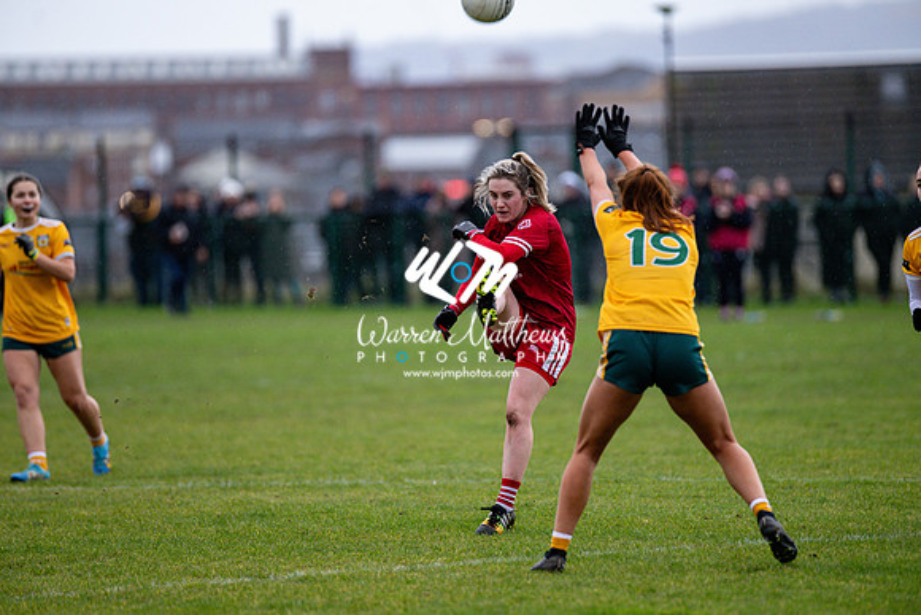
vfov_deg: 4.6
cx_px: 460
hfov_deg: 6.9
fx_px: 7676
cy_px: 308
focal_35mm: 300
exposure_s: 1/640
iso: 2800
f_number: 2.8
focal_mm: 300
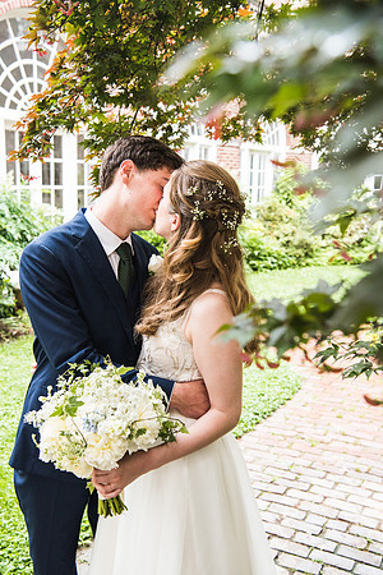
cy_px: 288
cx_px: 192
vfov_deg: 44.5
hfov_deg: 30.5
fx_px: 702
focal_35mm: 44
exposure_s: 1/250
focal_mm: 44
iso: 1000
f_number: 5
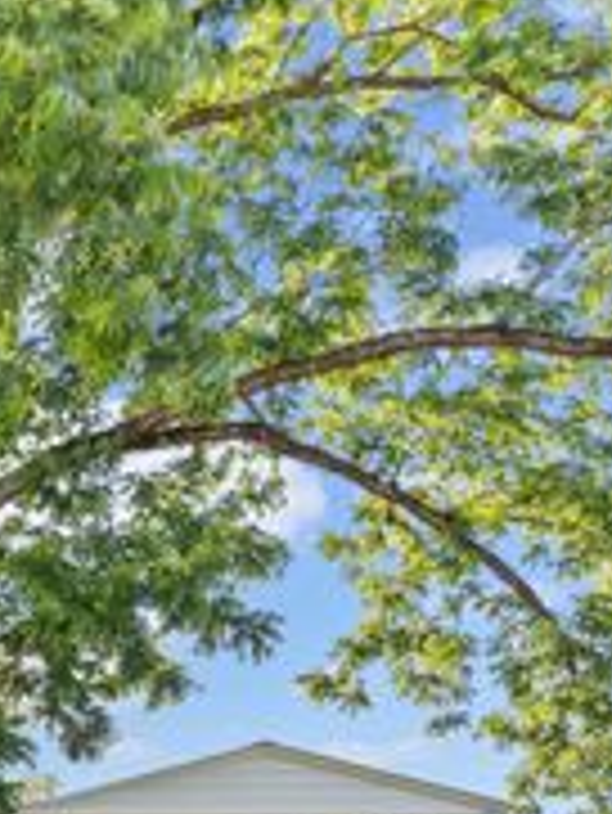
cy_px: 735
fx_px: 1248
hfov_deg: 19.9
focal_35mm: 53
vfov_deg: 34.1
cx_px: -495
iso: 200
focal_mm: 20
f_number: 6.3
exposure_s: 1/160
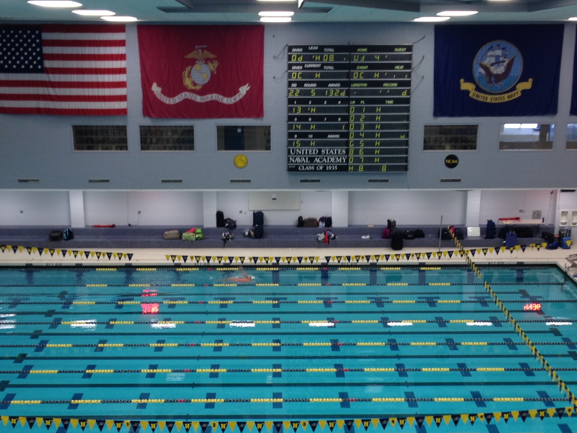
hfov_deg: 30.3
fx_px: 1067
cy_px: 301
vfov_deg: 22.8
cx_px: 290
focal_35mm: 64
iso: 50
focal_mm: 4.28
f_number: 2.4
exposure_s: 1/30
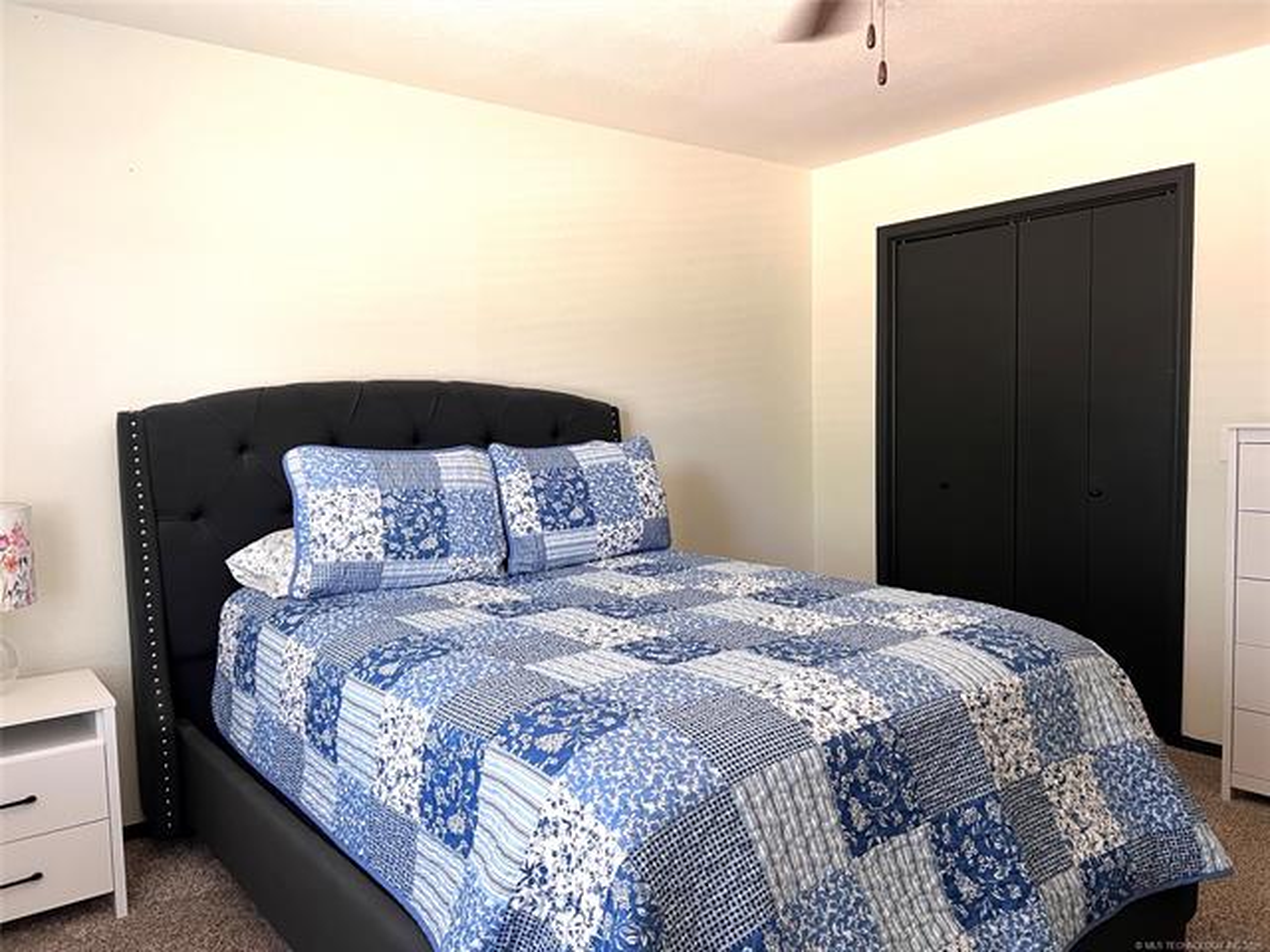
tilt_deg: -4.8
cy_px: 476
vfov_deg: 53.1
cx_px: 635
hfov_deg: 67.3
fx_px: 954
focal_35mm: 26
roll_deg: +1.4
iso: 320
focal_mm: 5.7
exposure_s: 1/60
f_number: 1.5
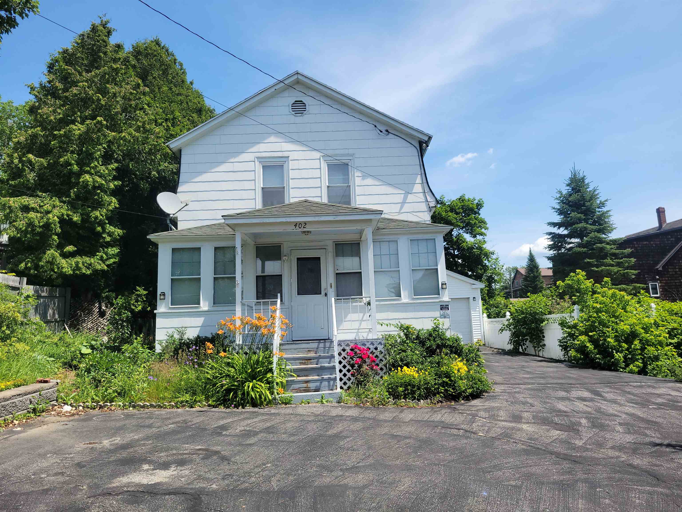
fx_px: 512
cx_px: 341
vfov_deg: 53.1
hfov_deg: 67.3
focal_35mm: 26
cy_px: 256
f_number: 1.8
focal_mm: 5.4
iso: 40
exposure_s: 1/1854
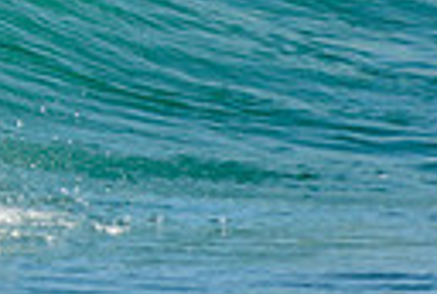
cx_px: -379
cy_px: -149
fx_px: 32961
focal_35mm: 2709
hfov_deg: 0.8
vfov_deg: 0.5
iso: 280
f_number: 5.6
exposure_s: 1/1250
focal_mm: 400
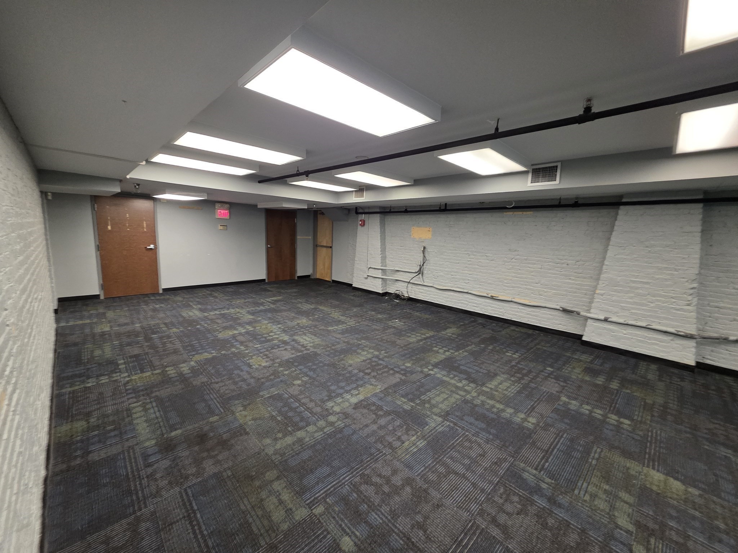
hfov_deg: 106.2
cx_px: 369
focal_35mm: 13
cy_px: 276
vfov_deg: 89.9
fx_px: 277
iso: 320
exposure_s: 1/65.1
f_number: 1.9
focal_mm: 2.2
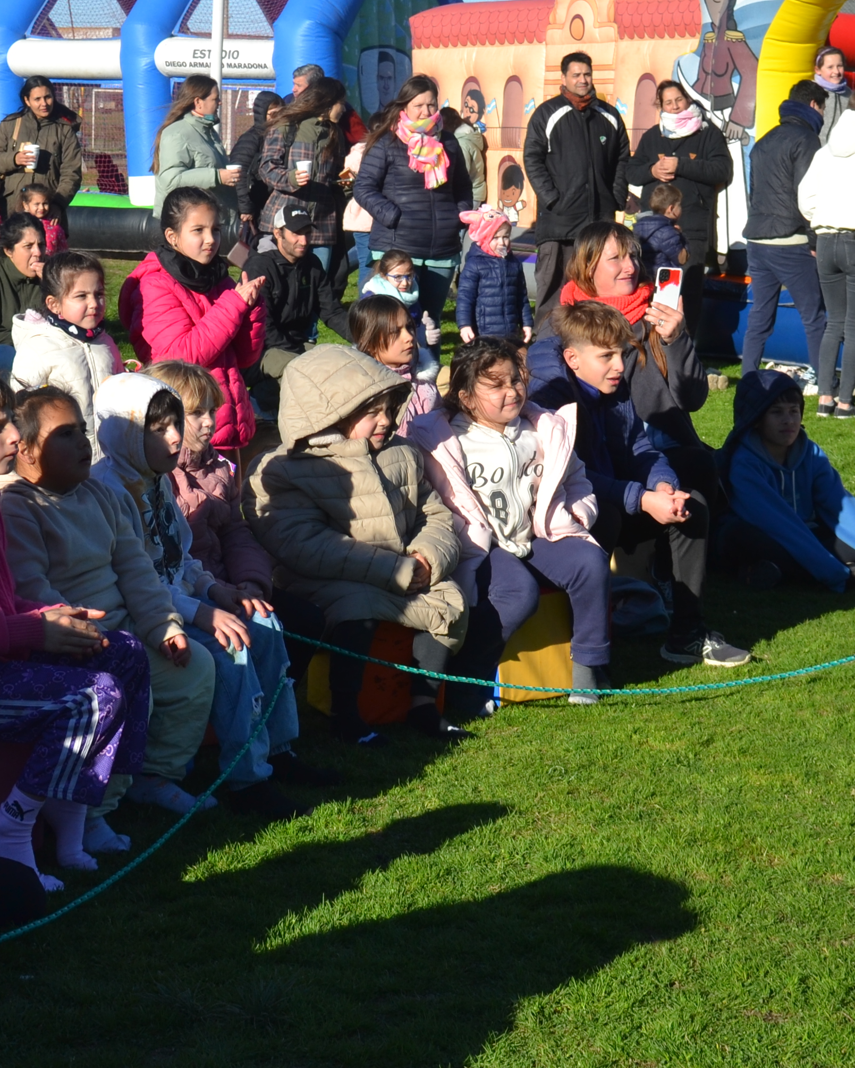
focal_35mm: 87
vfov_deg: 21.9
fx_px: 2754
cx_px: 399
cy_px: 472
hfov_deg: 17.6
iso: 100
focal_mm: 27
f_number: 8
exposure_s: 1/250
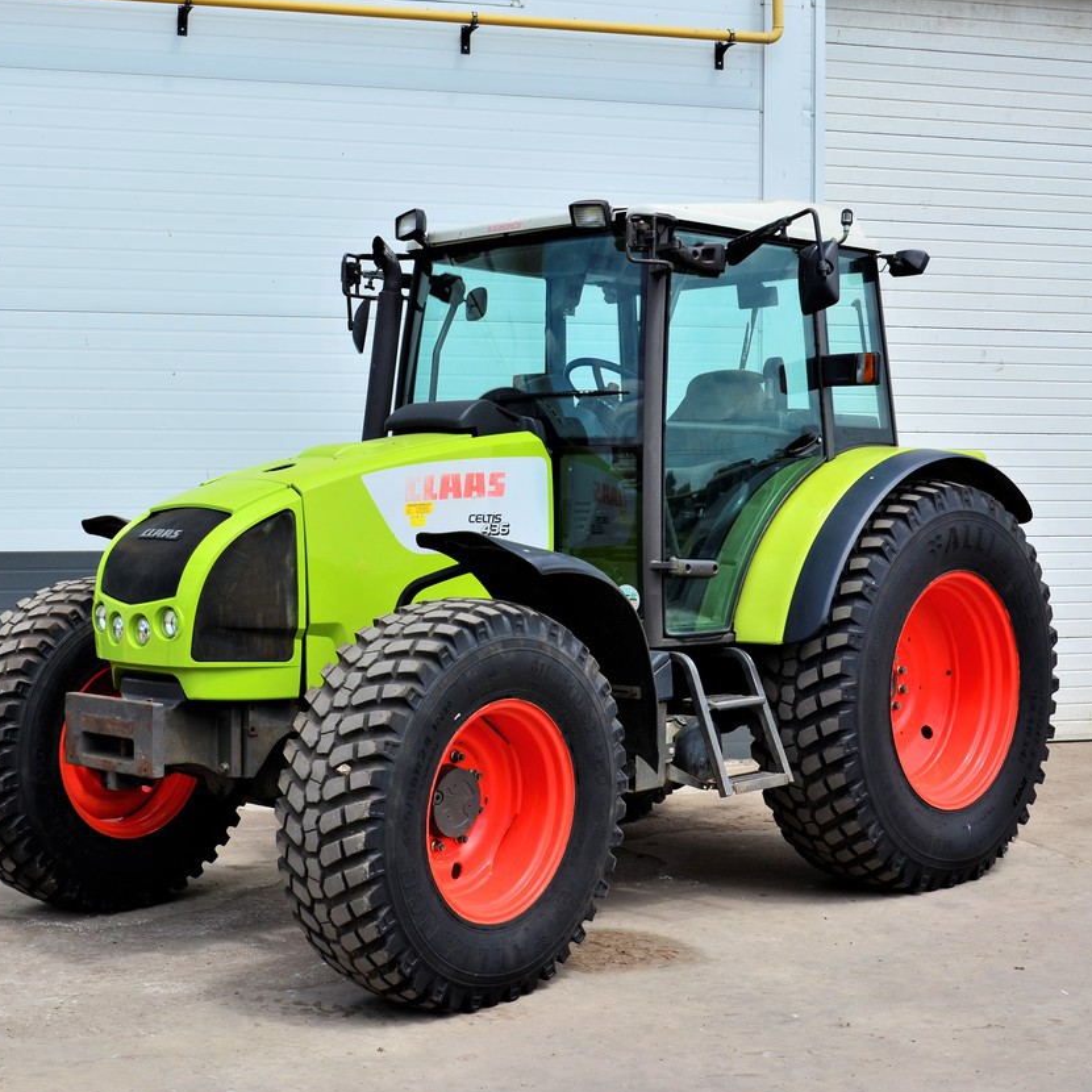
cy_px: 553
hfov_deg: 33.3
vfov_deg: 33.4
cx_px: 426
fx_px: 1820
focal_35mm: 51
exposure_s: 1/500
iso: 125
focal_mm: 26
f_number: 7.1
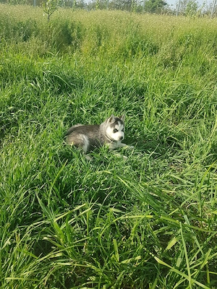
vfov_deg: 67.3
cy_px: 144
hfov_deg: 53.1
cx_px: 108
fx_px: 217
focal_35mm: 26
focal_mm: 4.2
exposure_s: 1/1000
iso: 40
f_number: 1.7
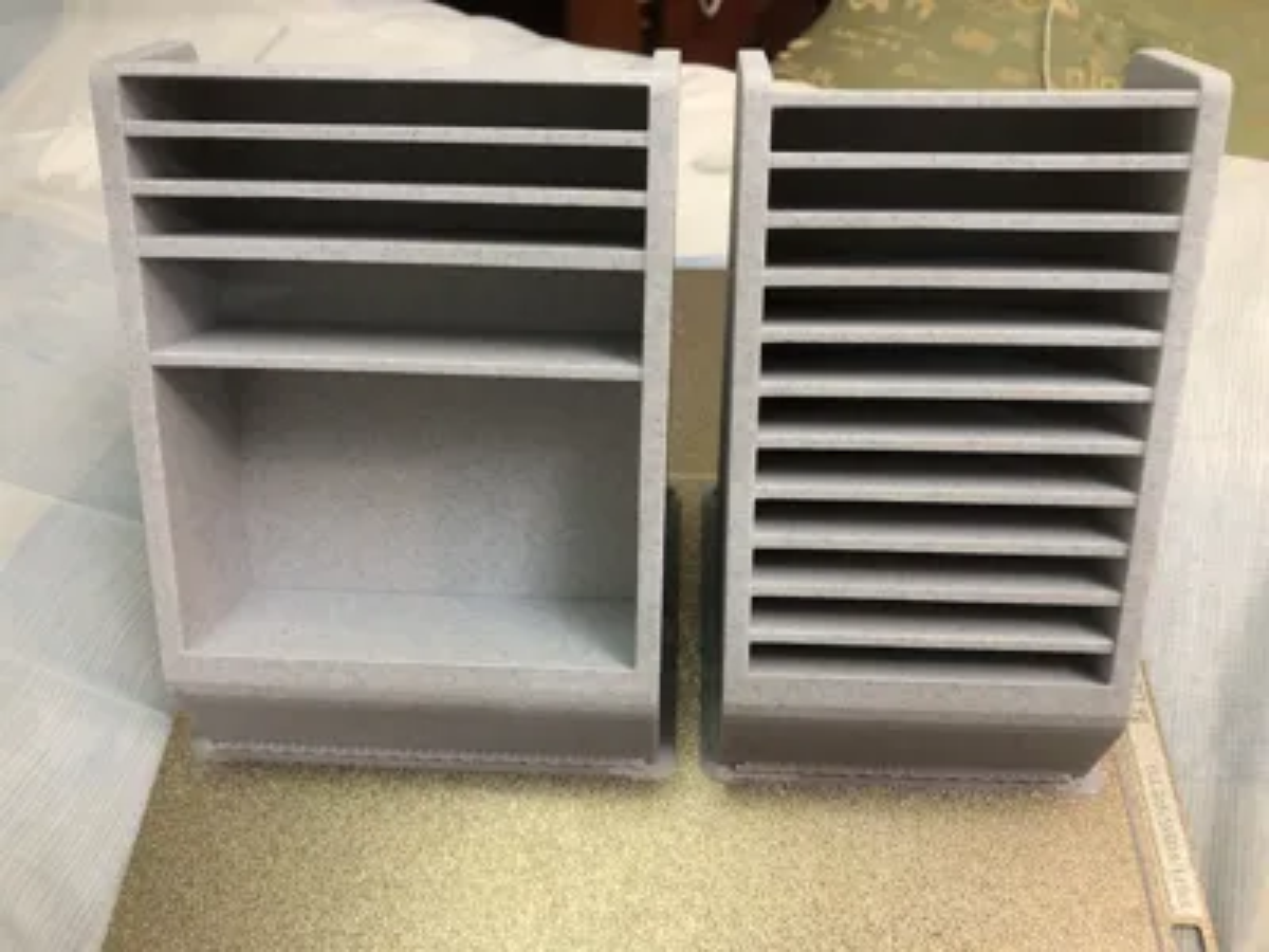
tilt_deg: -55.3
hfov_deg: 63.4
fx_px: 1026
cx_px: 634
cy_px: 476
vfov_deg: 49.7
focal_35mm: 28
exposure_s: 1/11
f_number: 1.8
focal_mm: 3.99
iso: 100
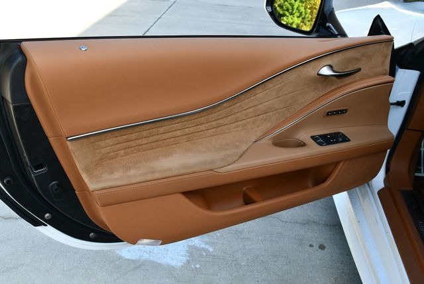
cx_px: 212
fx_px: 424
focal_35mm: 36
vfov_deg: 36.9
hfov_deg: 53.1
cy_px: 142
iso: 280
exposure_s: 1/250
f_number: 5.6
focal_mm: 18
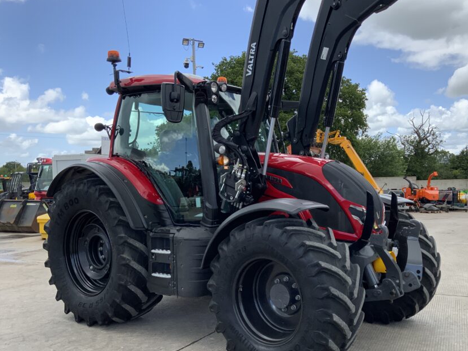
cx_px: 280
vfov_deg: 39.5
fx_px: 487
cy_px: 215
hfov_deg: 51.0
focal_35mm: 36
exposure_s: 1/829
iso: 16
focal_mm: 3
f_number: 1.8
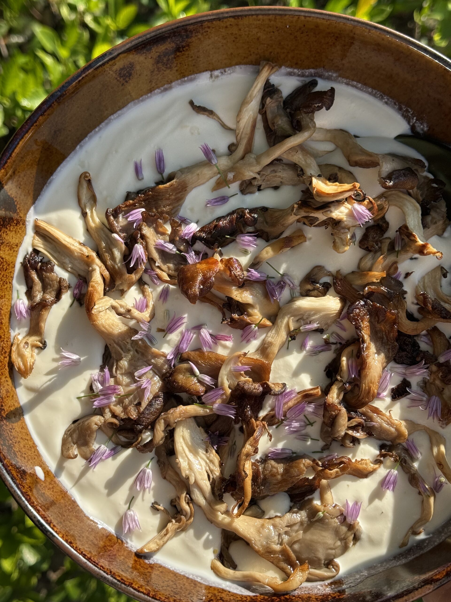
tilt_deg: -78.9
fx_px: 834
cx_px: 226
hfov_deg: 30.3
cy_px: 301
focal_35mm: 48
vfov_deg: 39.7
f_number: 1.78
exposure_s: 1/2273
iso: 64
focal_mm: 6.76
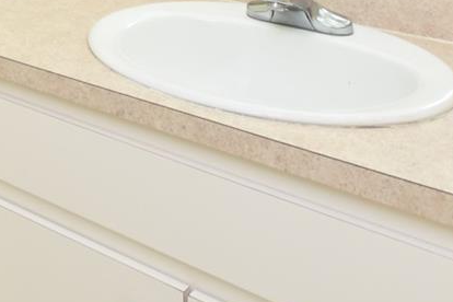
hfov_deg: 27.1
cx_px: -178
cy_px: -220
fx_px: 730
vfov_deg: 18.8
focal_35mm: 58
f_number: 5.6
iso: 200
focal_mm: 10
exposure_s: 1/125
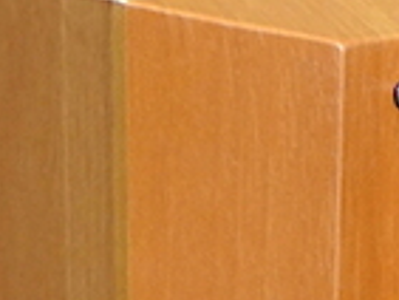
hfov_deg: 2.7
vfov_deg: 2.1
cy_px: 671
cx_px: 784
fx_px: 8306
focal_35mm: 720
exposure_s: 1/3.2
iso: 100
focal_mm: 19
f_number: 5.1
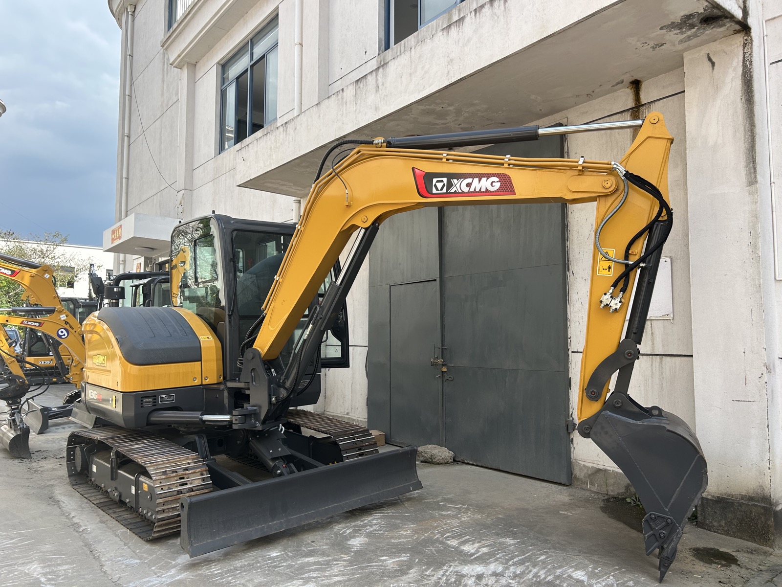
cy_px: 294
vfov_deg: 53.1
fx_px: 587
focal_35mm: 26
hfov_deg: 67.3
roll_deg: +1.2
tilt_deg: +4.9
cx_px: 391
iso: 50
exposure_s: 1/1468
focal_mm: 5.7
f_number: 1.5
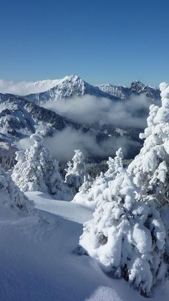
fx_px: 295
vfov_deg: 54.0
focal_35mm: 37
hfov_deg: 31.9
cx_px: 99
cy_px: 152
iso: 80
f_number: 5.6
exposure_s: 1/800
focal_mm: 4.4
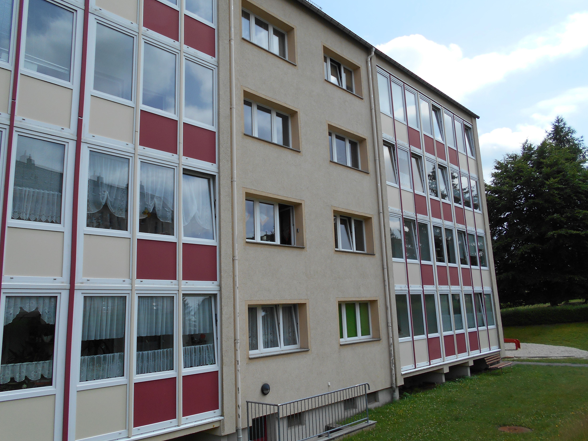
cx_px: 295
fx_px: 459
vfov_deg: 51.4
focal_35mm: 27
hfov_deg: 65.3
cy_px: 215
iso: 80
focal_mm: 4.6
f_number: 3.2
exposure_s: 1/1000
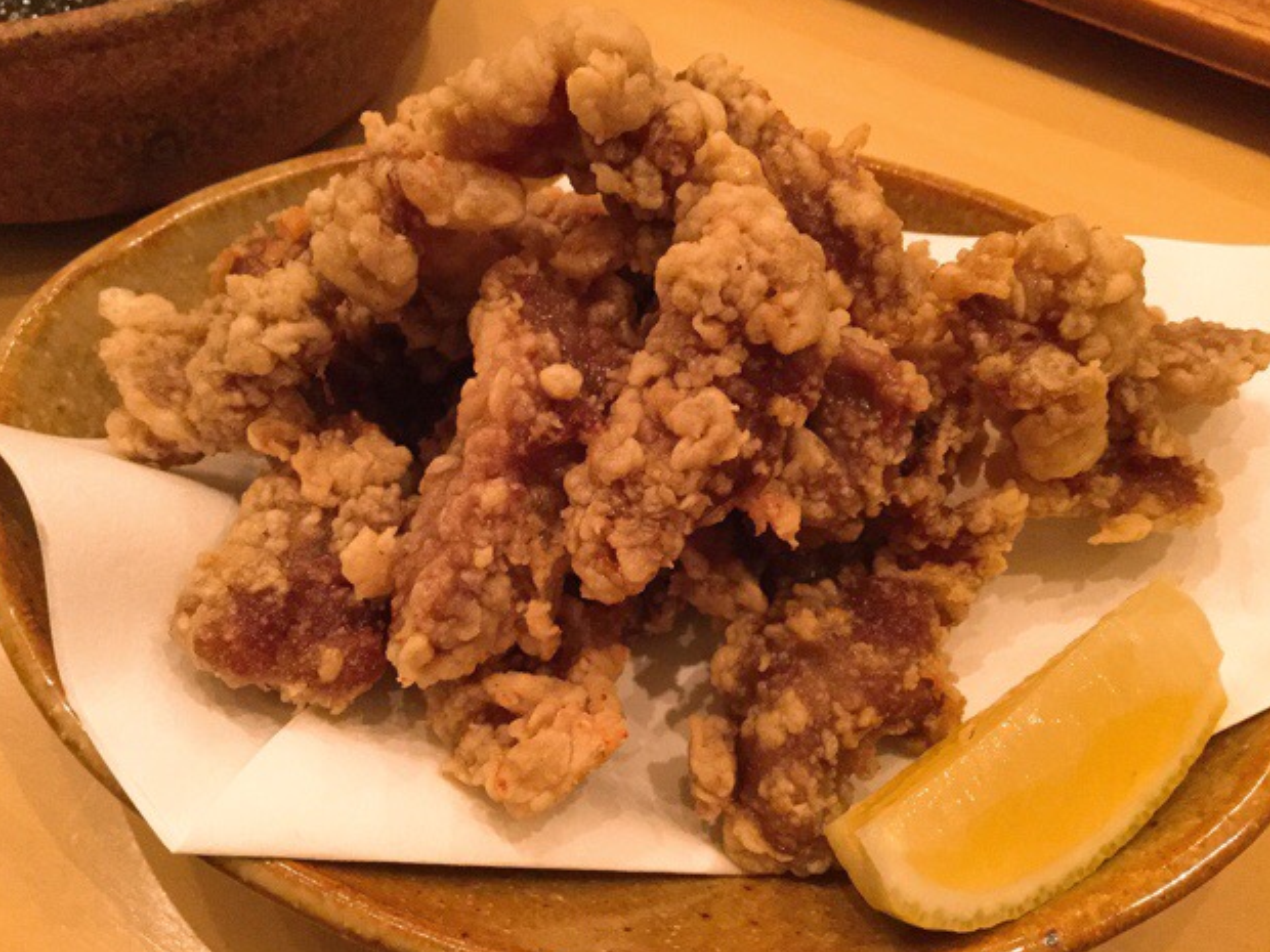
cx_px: 633
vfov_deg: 44.2
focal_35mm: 32
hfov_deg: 56.8
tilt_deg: -55.5
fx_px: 1174
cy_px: 481
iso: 400
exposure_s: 1/15
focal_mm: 3.3
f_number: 2.4
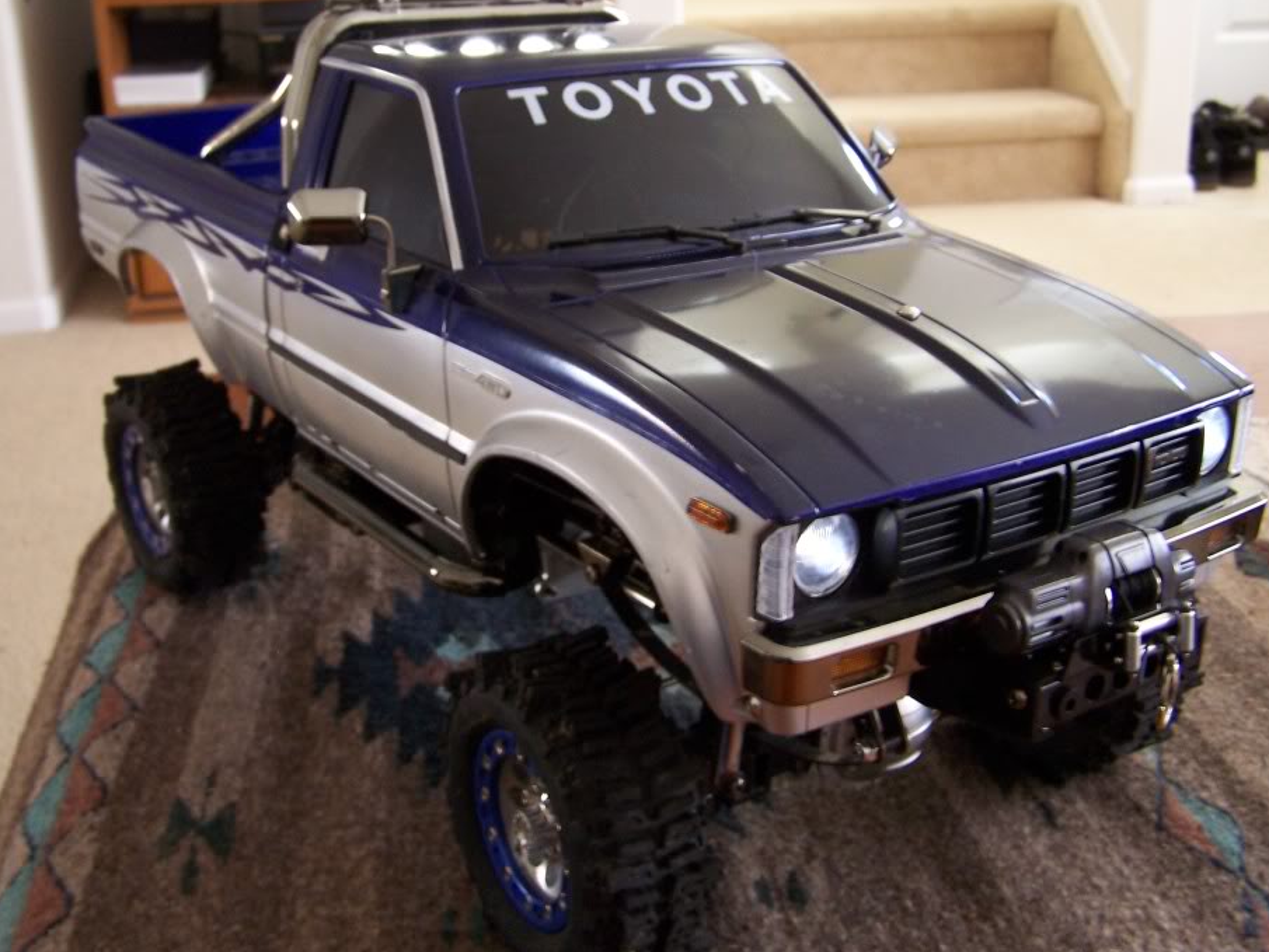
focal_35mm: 43
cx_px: 595
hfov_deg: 43.8
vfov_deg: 33.6
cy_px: 418
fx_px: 1577
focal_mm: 6.3
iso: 140
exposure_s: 1/8
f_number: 2.8
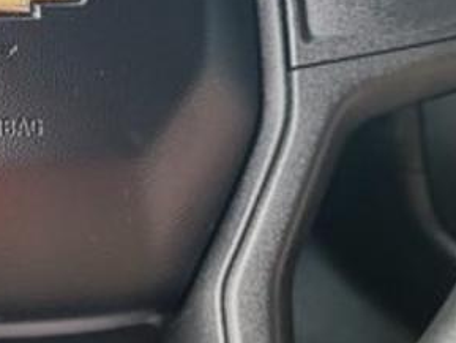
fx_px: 1212
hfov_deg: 20.1
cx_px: -71
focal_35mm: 92
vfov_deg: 15.9
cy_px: 43
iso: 80
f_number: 1.8
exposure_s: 1/100
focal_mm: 5.4
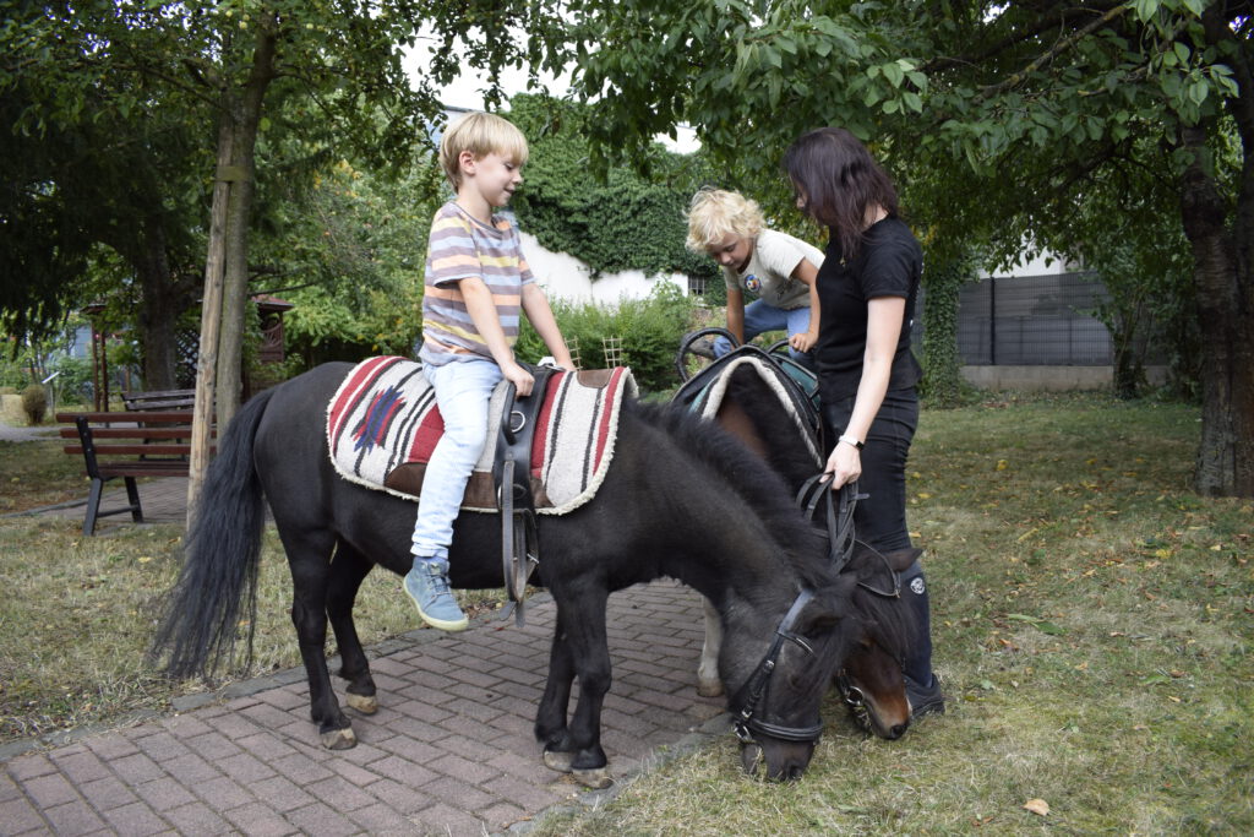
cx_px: 627
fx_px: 941
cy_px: 418
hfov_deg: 67.4
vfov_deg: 47.9
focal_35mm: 27
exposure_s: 1/125
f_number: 5.6
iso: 400
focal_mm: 18
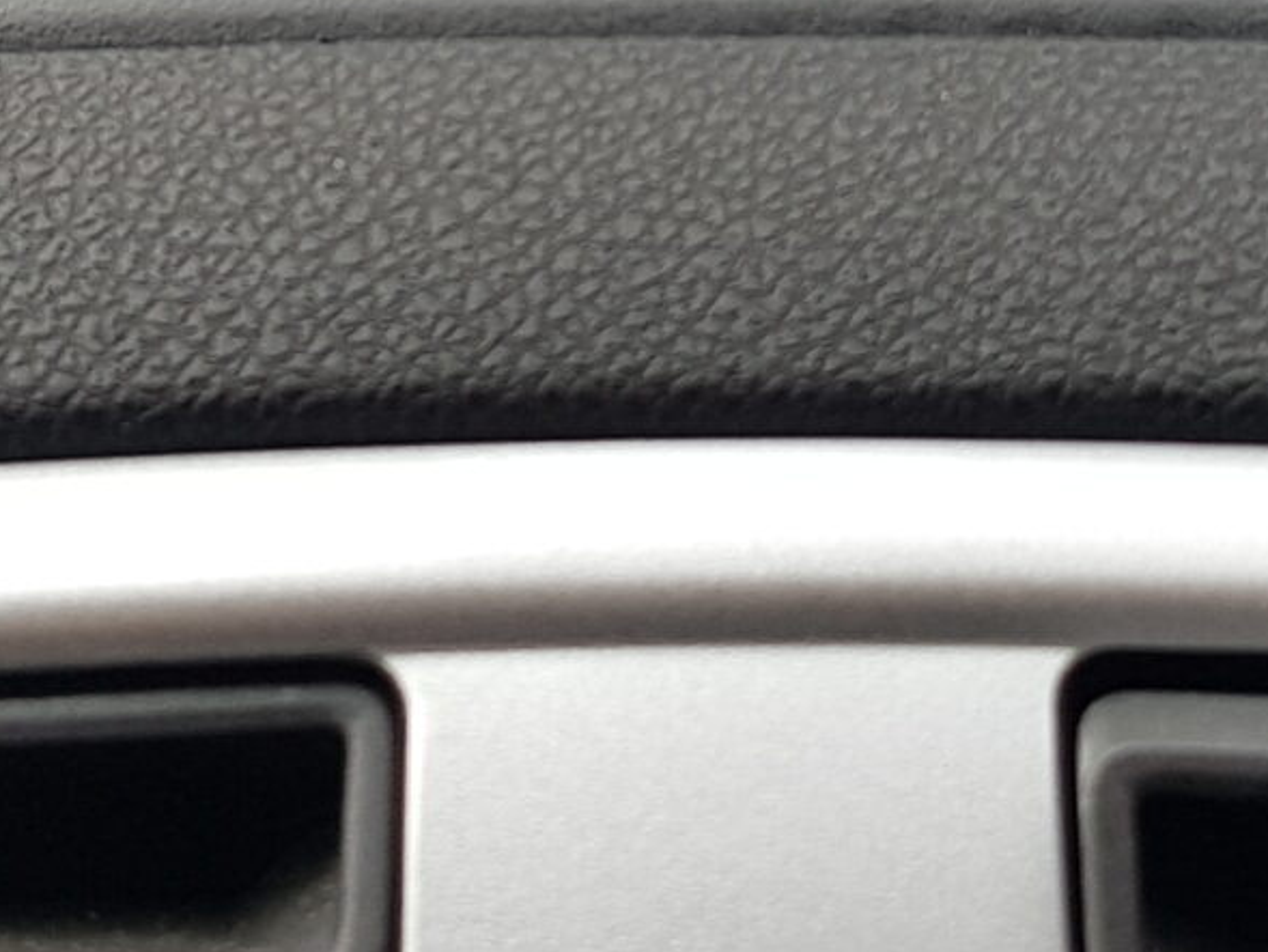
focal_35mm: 113
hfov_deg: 17.4
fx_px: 4140
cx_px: 784
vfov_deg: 12.8
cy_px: -215
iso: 40
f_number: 1.7
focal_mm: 4.2
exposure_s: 1/412
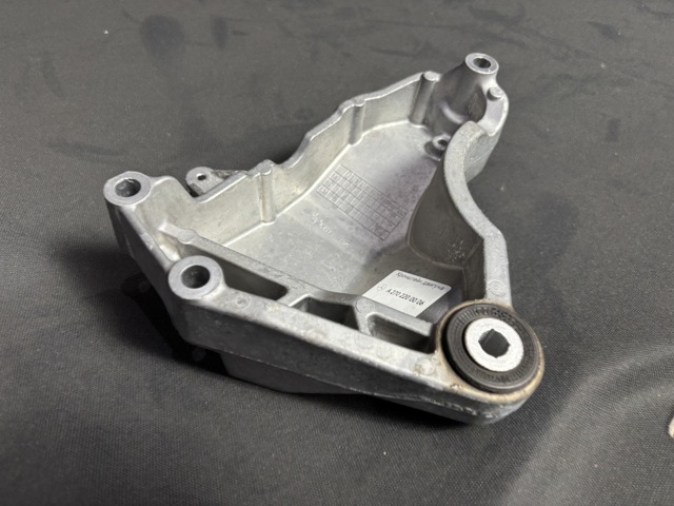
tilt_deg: -48.3
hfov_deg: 67.3
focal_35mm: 26
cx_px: 337
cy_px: 253
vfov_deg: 53.1
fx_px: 506
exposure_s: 1/50
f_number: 1.6
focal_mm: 5.96
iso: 100
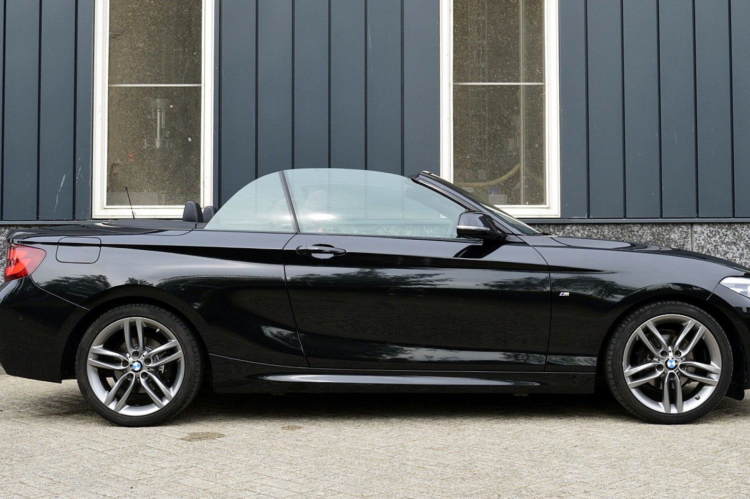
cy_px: 243
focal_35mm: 48
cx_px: 386
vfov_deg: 28.0
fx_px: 999
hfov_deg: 41.1
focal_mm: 28
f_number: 10
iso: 400
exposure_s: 1/200
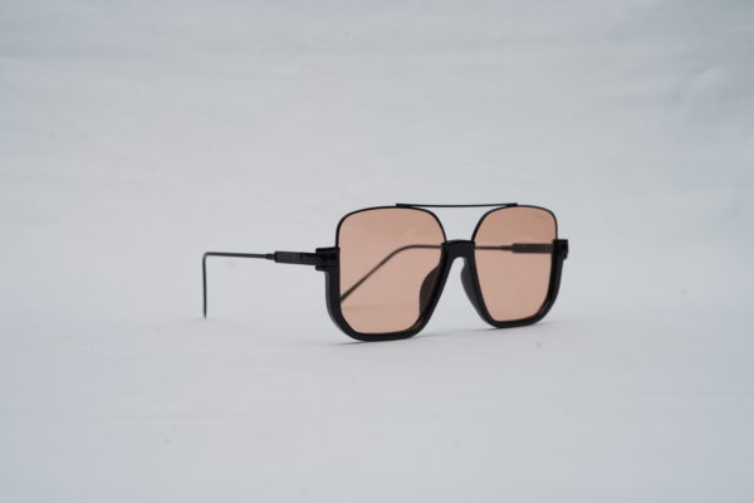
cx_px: 377
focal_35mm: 50
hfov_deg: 39.6
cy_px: 252
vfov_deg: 27.0
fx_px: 1047
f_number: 9
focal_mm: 50
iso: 100
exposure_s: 1/160
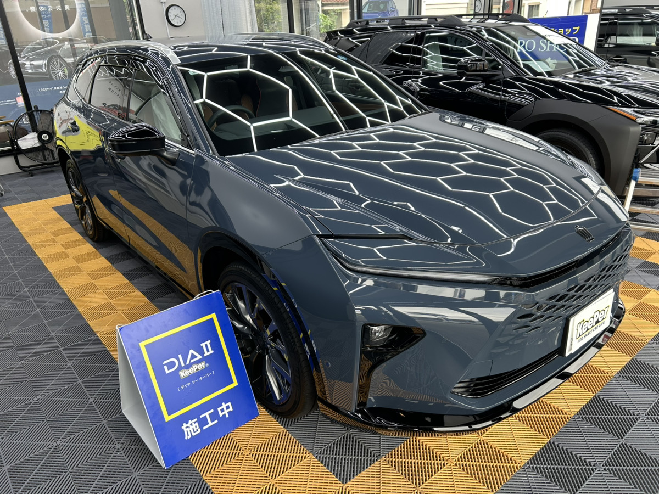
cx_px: 330
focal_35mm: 26
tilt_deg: -25.4
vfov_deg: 53.1
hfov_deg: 67.3
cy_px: 247
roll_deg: +3.6
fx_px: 495
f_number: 1.5
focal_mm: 5.7
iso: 80
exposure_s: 1/120
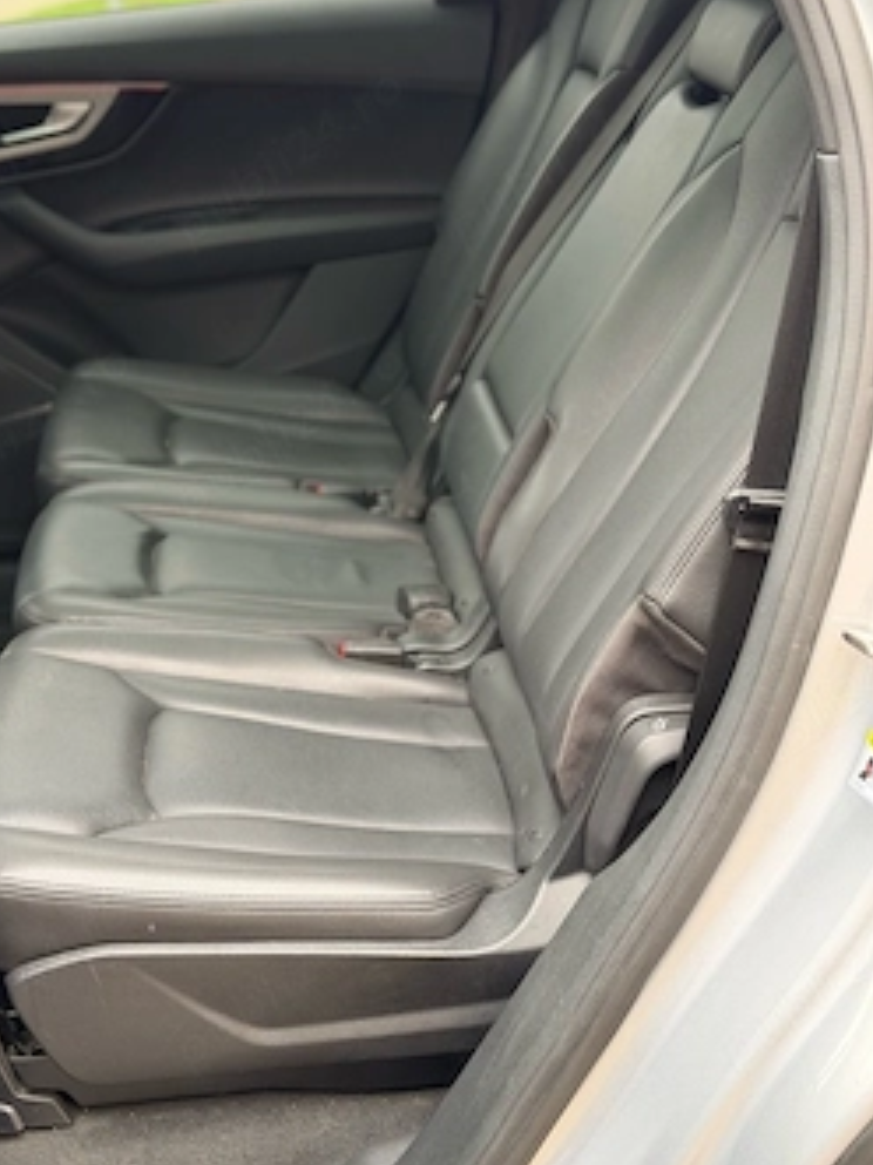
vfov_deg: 33.2
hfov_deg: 25.2
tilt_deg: -17.9
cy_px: 475
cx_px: 359
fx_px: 1952
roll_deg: +4.4
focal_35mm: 58
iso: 160
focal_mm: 6.76
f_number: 1.78
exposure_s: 1/60
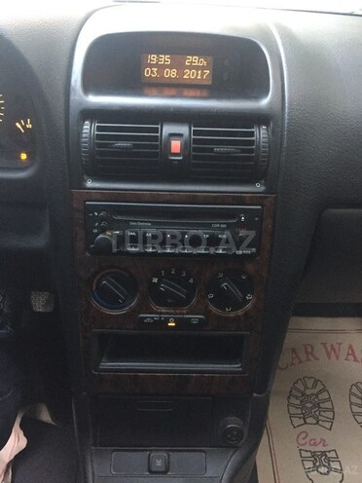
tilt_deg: -31.7
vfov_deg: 61.7
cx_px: 181
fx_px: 404
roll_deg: -1.9
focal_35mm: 29
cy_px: 242
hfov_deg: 48.2
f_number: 2.2
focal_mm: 4.15
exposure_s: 1/17
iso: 320
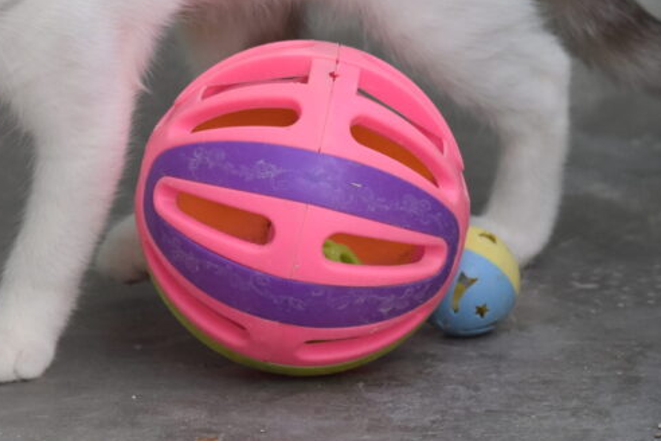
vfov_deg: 4.6
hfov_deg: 6.9
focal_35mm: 298
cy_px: 71
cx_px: 238
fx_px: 5474
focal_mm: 85
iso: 800
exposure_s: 1/1000
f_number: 4
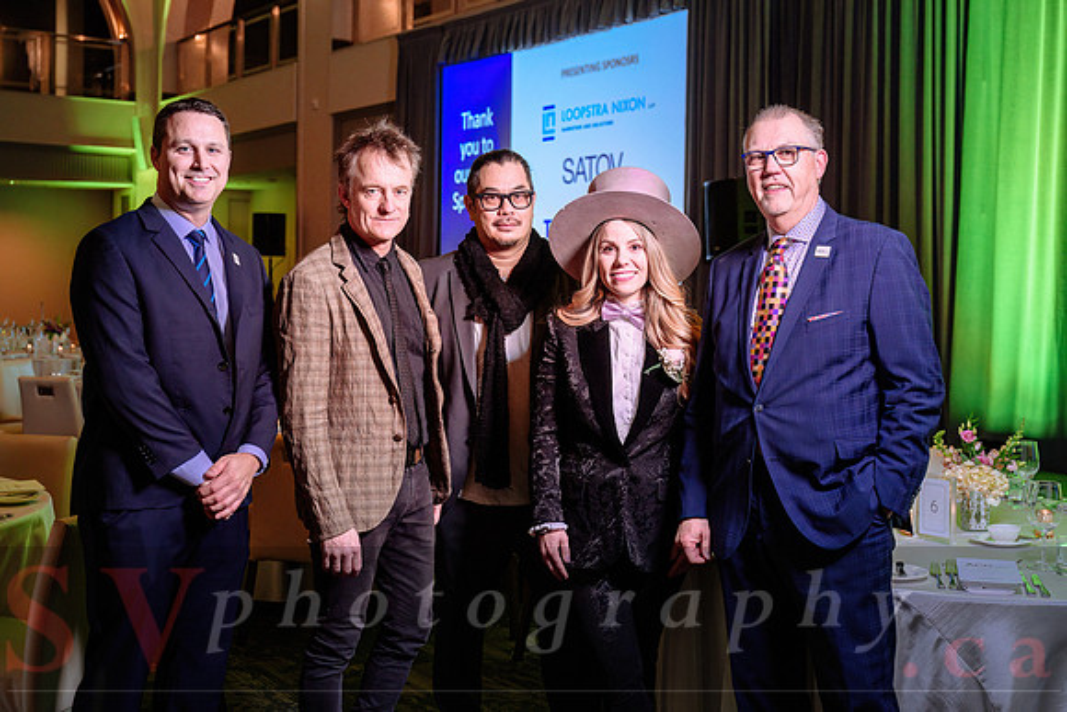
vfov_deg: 29.7
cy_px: 333
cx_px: 572
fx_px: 1344
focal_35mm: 45
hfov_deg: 43.3
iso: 800
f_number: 4
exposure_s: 1/80
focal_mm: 42
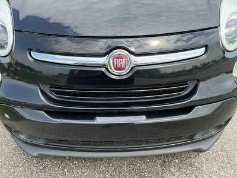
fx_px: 192
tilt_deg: -37.0
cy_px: 89
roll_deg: -0.6
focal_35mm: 28
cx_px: 118
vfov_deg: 49.7
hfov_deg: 63.4
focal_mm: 3
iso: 25
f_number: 1.8
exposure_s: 1/409
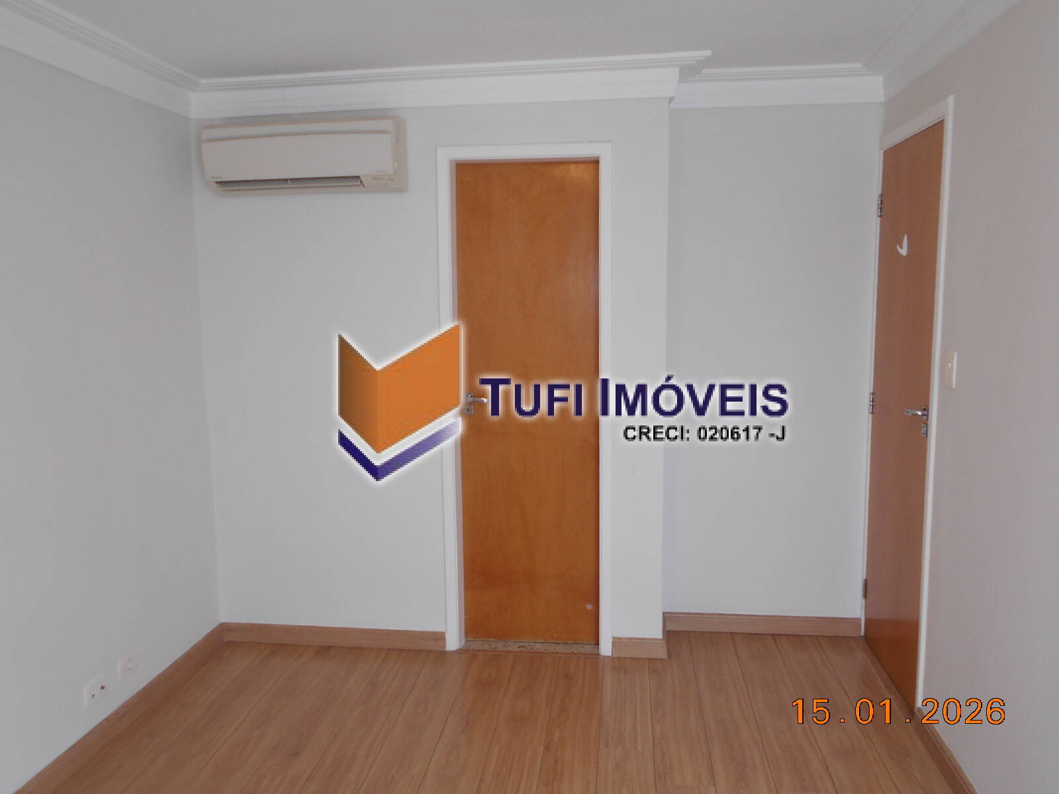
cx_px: 530
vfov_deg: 53.1
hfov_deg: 67.3
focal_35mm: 26
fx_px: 795
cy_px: 397
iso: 100
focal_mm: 4.6
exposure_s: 1/30
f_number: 3.2
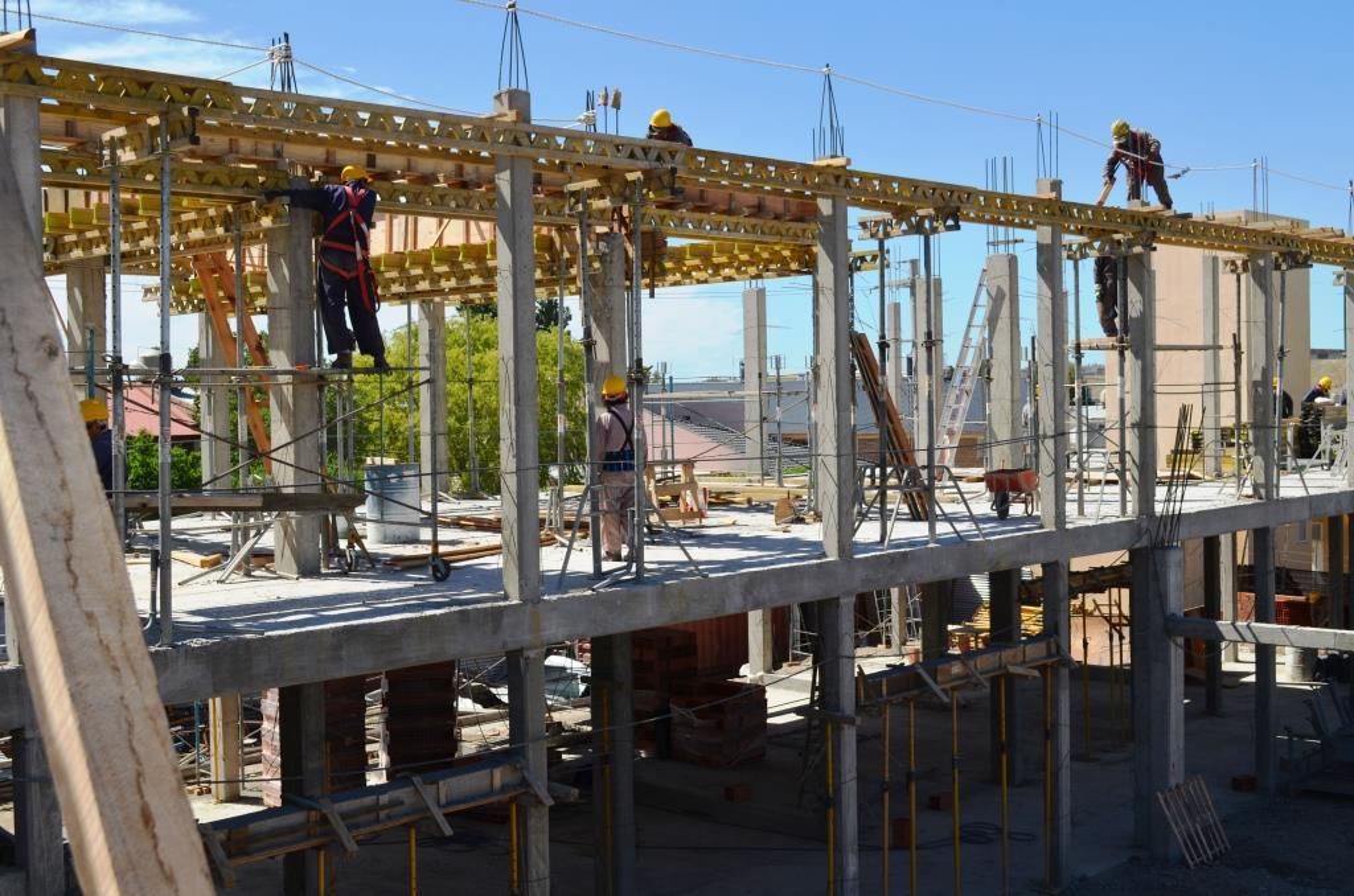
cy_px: 448
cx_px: 677
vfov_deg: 30.7
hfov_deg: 45.0
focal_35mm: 44
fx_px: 1633
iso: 100
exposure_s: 1/320
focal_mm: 29
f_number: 9
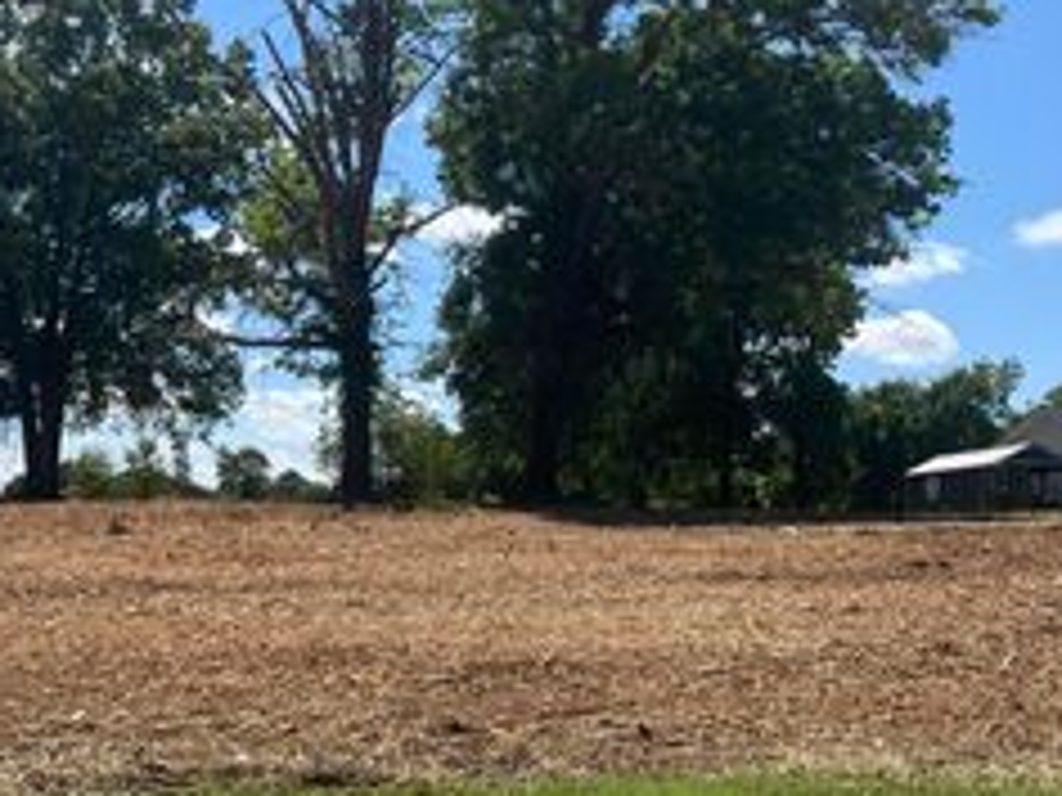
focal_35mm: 55
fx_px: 1687
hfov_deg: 34.9
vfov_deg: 26.0
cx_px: 500
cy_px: 650
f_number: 1.6
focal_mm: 5.1
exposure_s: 1/3413
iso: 50
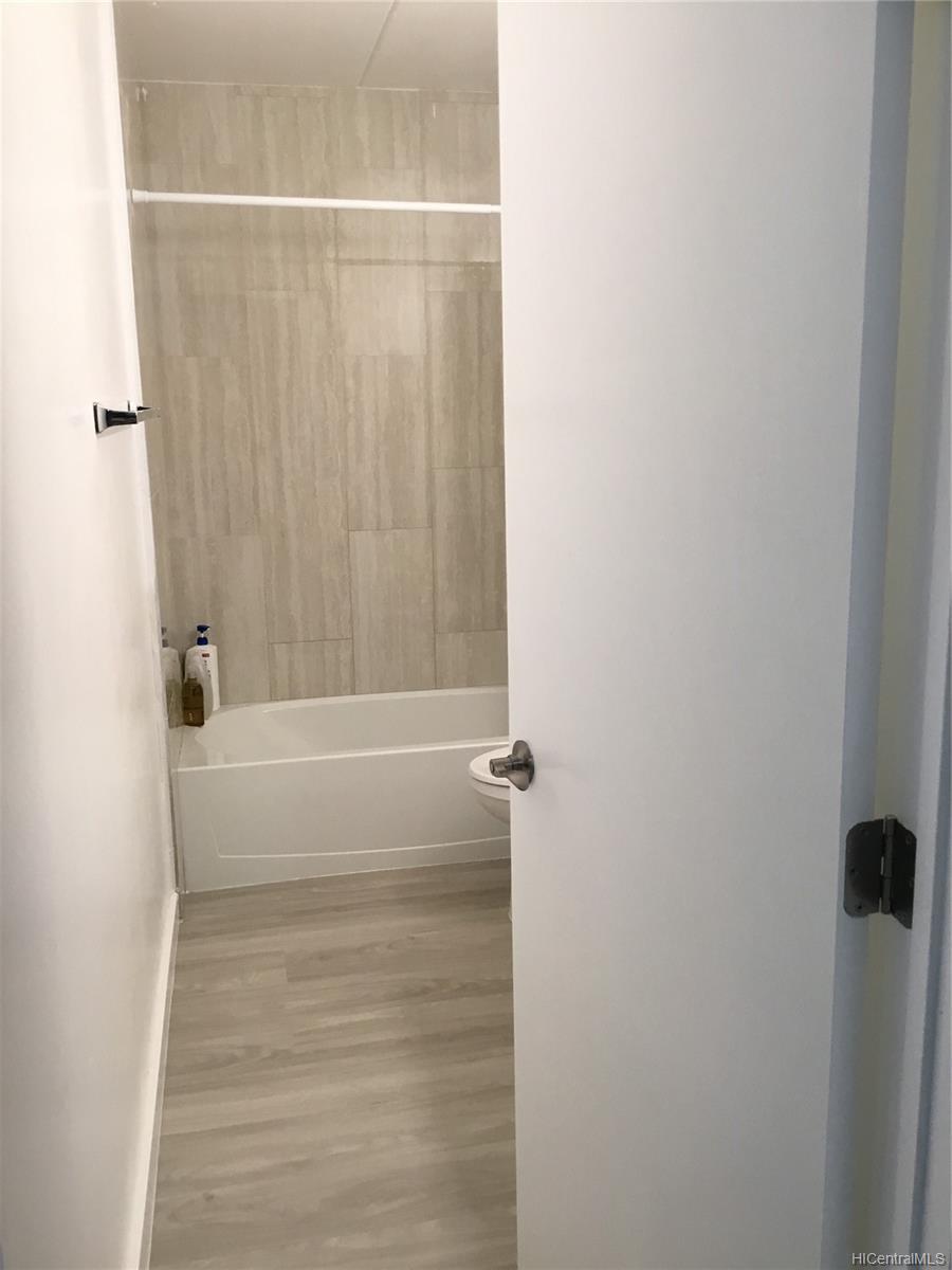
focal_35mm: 31
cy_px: 635
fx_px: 1137
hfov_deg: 45.4
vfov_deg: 58.4
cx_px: 476
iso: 50
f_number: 2.4
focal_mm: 3.3
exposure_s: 1/30
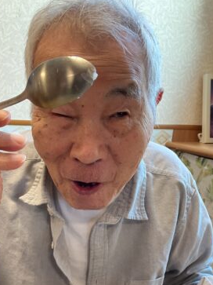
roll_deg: -2.6
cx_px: 92
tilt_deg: -17.5
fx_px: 394
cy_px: 215
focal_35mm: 48
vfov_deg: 38.6
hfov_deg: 30.2
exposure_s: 1/60
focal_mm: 3
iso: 125
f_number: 1.8
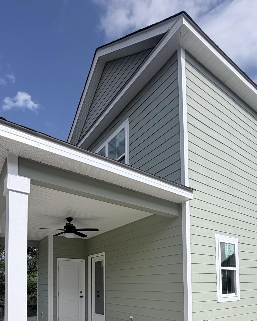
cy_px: 275
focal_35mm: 24
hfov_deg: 58.6
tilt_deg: +2.3
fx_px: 228
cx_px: 113
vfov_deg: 61.7
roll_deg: +0.0
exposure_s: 1/1050
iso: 20
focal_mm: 2.22
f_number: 2.2
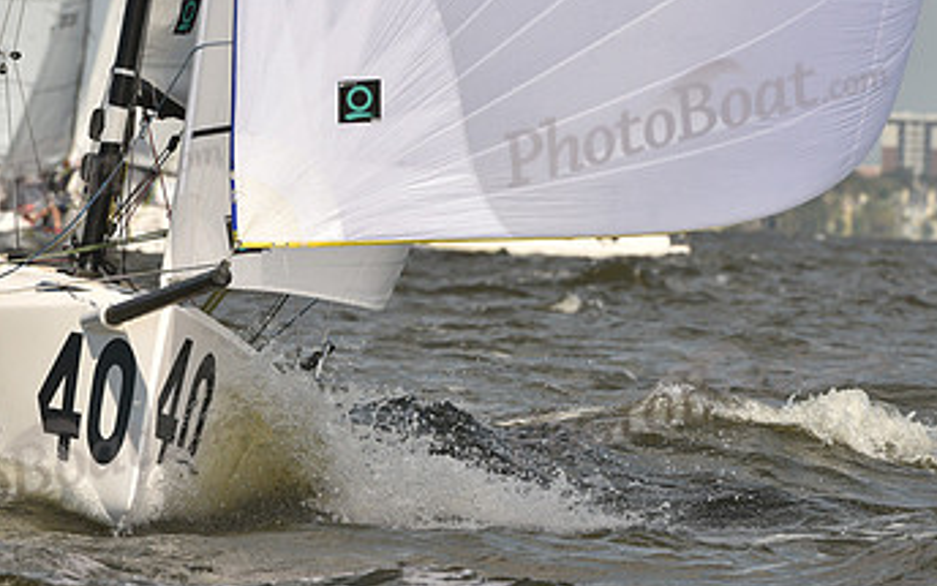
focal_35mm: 688
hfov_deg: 3.1
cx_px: 365
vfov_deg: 1.9
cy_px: 296
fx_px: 17569
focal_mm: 400
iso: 500
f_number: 11
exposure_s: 1/1250
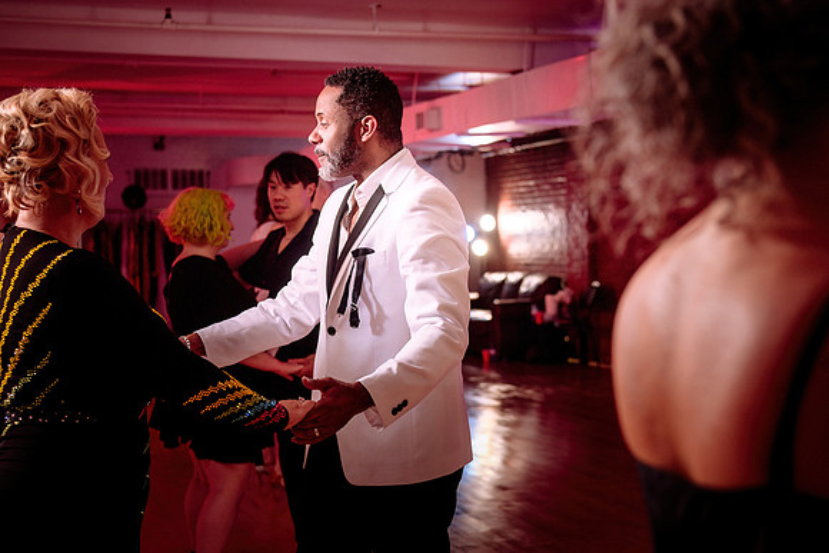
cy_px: 276
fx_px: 1335
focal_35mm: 58
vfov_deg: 23.4
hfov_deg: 34.5
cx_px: 414
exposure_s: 1/200
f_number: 4
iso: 640
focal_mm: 55
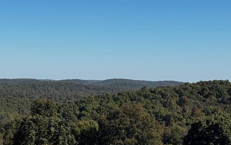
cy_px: 101
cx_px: 38
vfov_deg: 12.8
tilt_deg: -2.2
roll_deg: -0.8
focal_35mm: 102
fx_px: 642
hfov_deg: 20.1
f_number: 1.78
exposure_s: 1/4310
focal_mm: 6.76
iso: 64
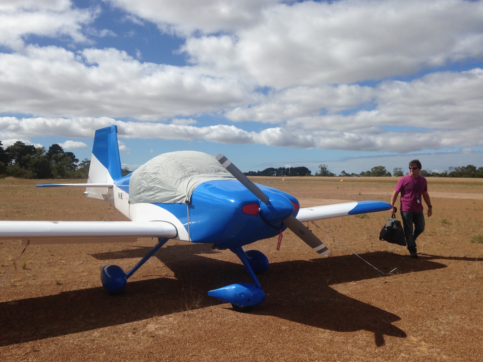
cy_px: 188
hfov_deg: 52.6
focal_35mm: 35
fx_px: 488
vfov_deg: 40.7
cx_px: 244
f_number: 2.4
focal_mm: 4.12
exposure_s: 1/3012
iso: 50
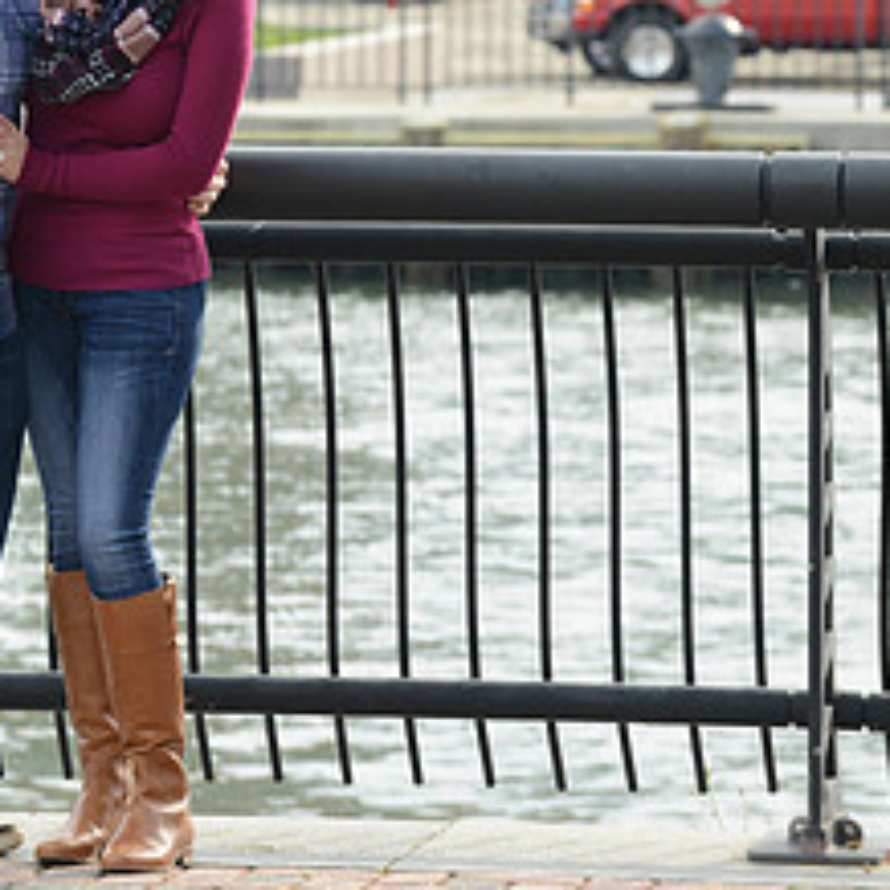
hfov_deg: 5.0
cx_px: 239
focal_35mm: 351
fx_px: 10210
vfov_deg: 5.0
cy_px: -192
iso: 500
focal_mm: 155
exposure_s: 1/200
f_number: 9
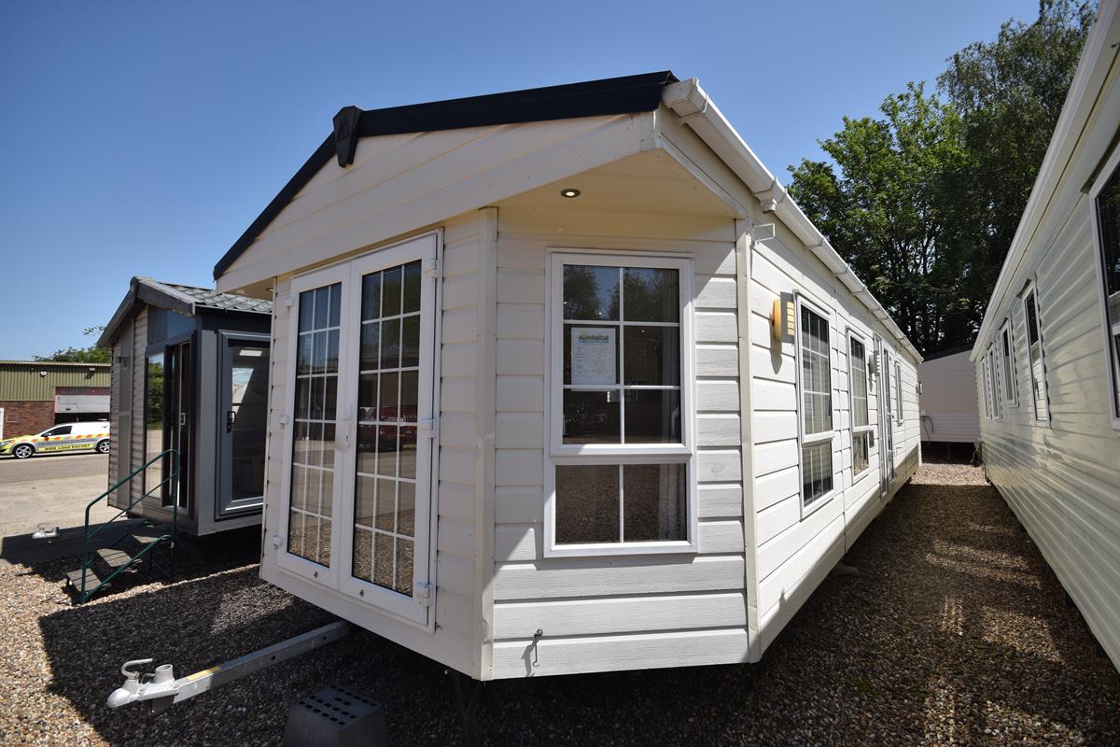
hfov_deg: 95.0
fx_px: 513
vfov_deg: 72.1
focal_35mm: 16
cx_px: 560
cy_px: 374
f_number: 10
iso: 200
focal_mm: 11
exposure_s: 1/400
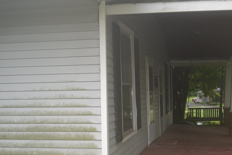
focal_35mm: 45
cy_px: 107
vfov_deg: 29.6
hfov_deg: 42.5
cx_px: 170
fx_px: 290
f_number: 4
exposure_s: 1/125
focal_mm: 20
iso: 110
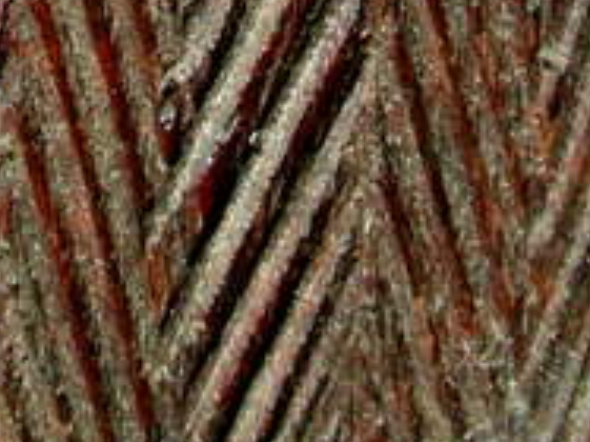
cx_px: 211
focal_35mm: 163
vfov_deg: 8.7
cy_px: -410
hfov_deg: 12.1
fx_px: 2776
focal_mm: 6.3
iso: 50
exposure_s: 1/263
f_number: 4
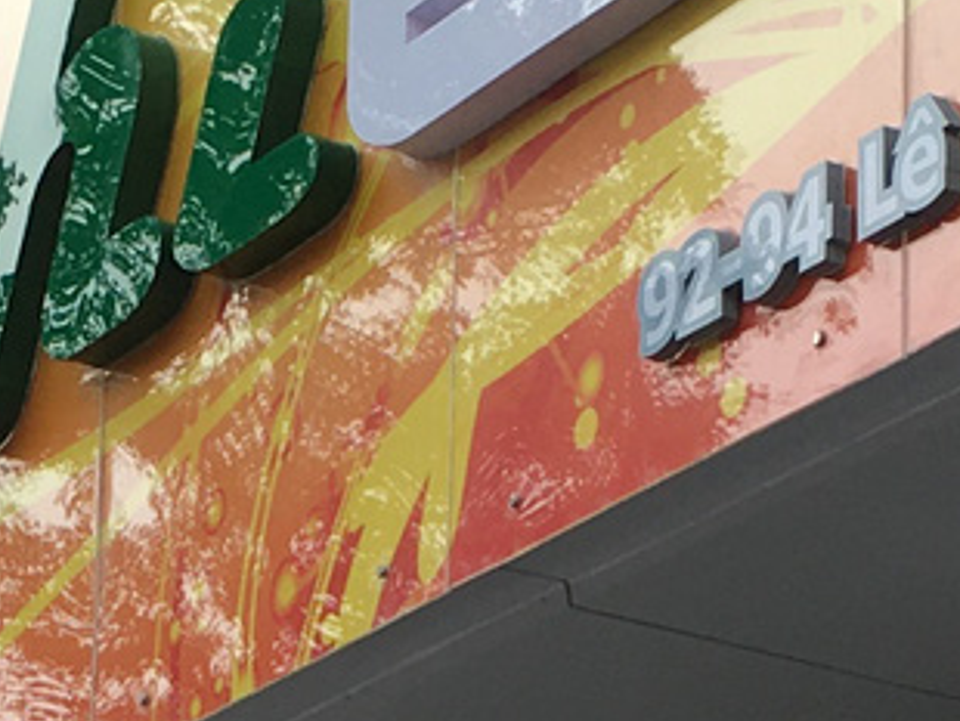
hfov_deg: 10.6
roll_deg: -2.4
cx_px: 347
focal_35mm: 187
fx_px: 5190
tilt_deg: +14.7
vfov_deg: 7.8
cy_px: 1188
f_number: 2.2
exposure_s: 1/199
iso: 25
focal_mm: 4.15
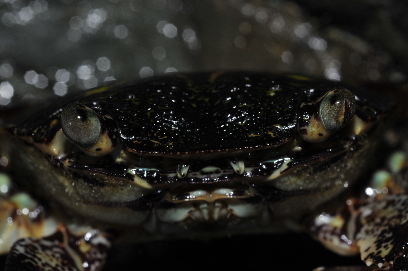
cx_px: 204
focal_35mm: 90
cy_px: 136
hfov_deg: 22.6
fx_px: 1019
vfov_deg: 15.2
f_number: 18
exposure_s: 1/50
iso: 320
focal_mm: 60
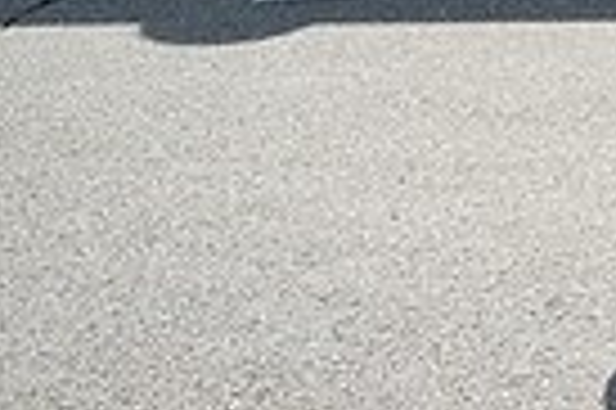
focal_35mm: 131
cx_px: 1070
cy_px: -369
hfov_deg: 14.1
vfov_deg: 9.8
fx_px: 2239
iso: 200
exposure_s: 1/2500
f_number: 4
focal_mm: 31
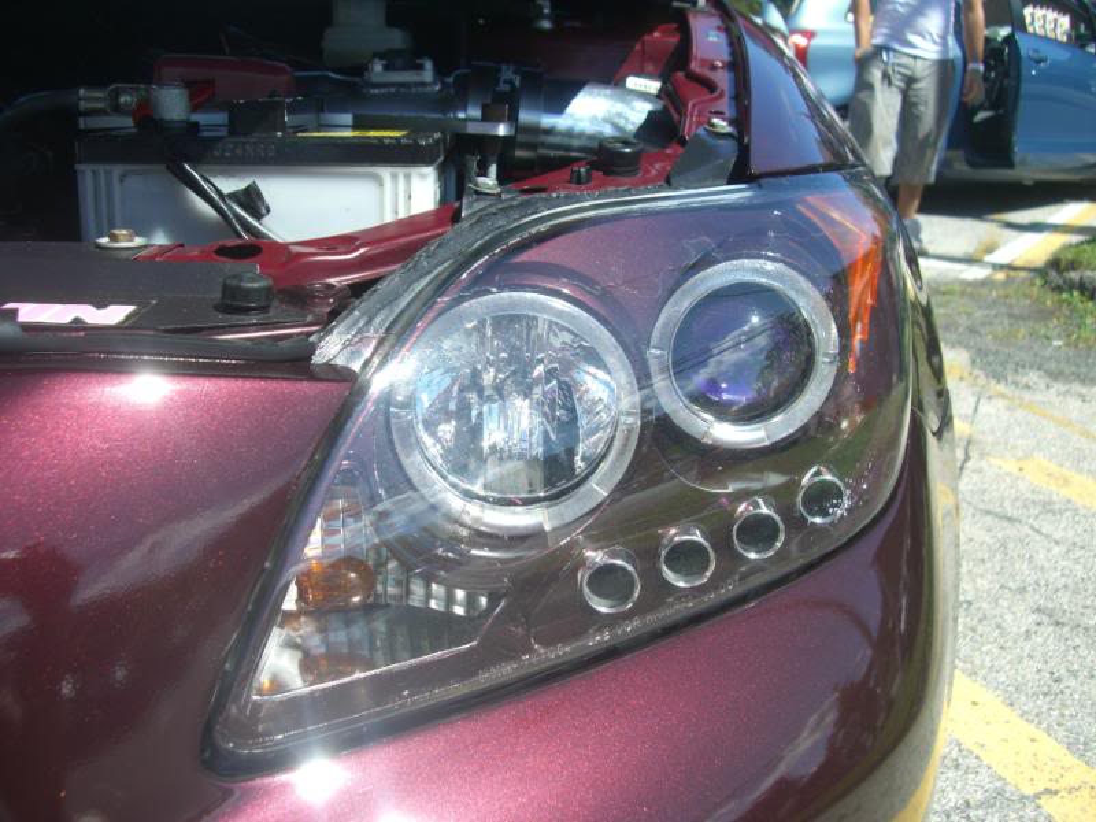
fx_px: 1203
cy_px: 411
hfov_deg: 49.0
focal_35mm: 38
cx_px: 548
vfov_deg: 37.7
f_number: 5.6
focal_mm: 7.9
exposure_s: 1/160
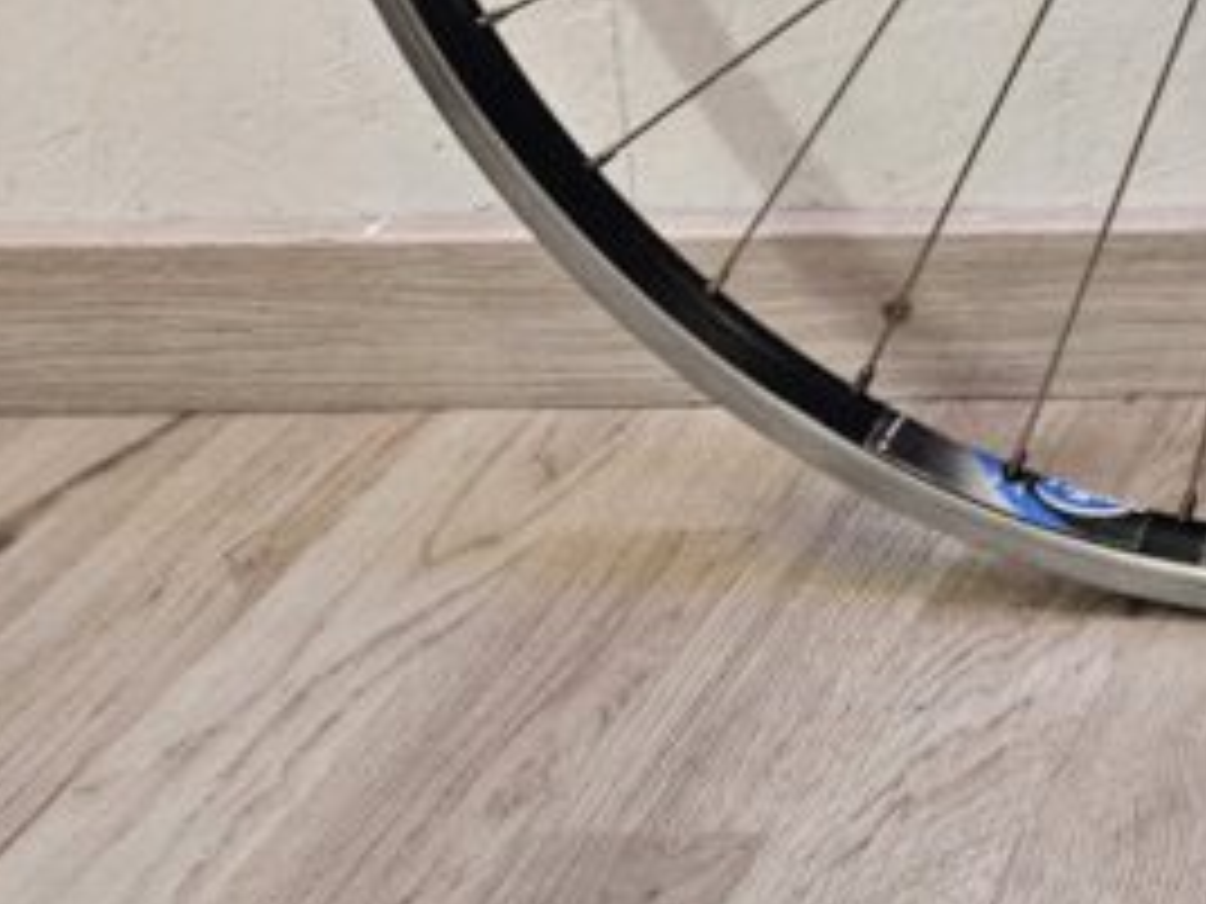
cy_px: -657
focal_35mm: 88
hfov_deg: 17.4
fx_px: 3066
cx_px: 2268
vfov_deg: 14.9
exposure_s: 1/100
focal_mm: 5.4
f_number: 1.8
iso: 640
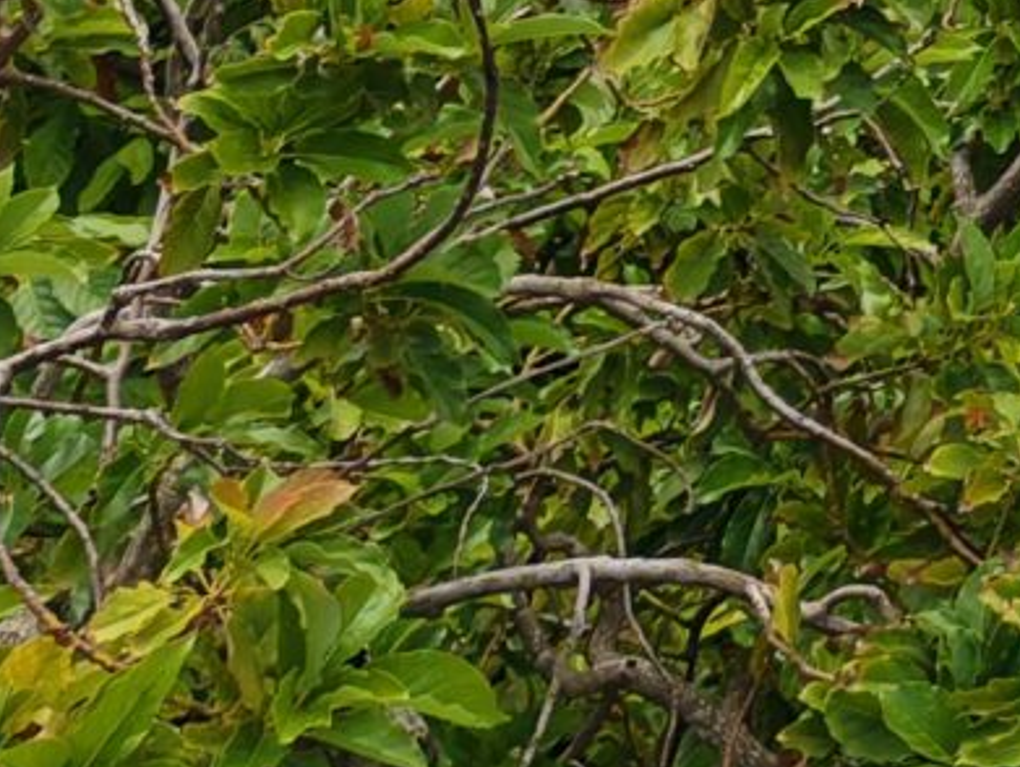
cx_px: 2434
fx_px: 4630
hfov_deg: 10.7
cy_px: -1604
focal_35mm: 157
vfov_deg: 8.0
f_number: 1.8
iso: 270
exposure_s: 1/6000
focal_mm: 8.67
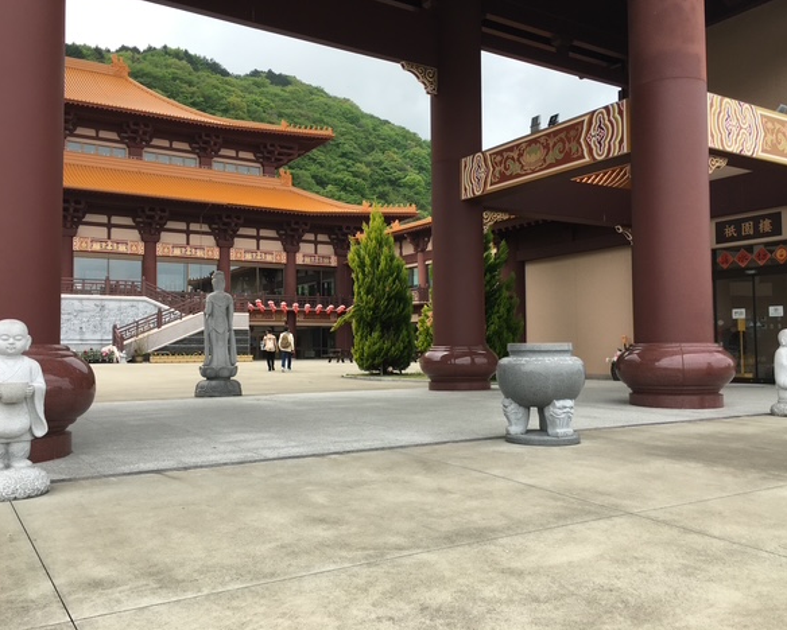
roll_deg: -0.7
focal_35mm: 31
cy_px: 312
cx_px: 406
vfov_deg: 47.2
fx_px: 723
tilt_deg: +3.2
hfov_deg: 57.1
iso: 25
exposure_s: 1/864
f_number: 2.2
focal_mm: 4.15
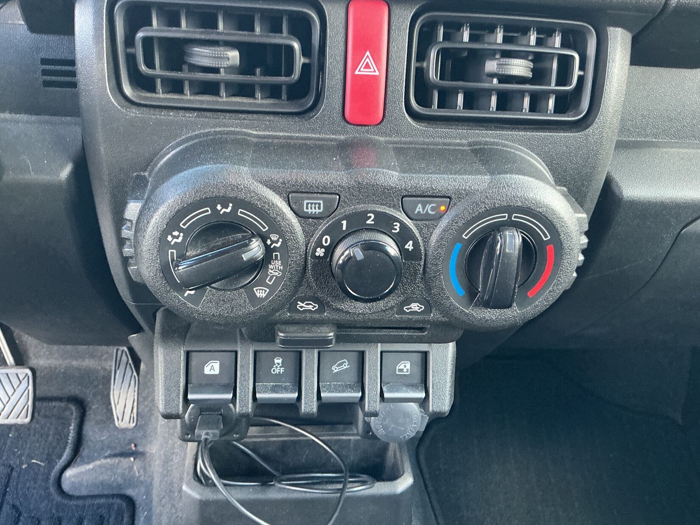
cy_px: 258
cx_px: 349
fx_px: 607
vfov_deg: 46.8
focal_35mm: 30
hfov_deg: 60.0
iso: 200
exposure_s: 1/60
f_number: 1.8
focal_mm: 3
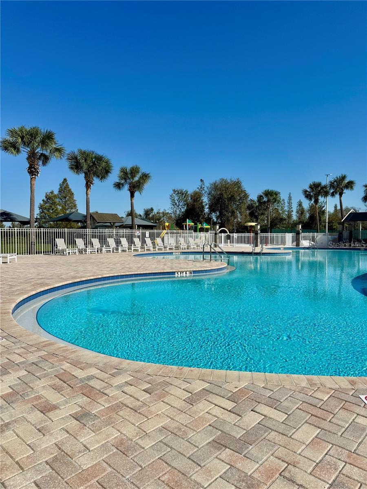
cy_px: 244
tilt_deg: -2.2
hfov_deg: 56.8
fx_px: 339
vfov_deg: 71.6
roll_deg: +0.3
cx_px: 184
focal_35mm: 24
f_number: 1.78
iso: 80
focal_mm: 6.76
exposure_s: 1/10417
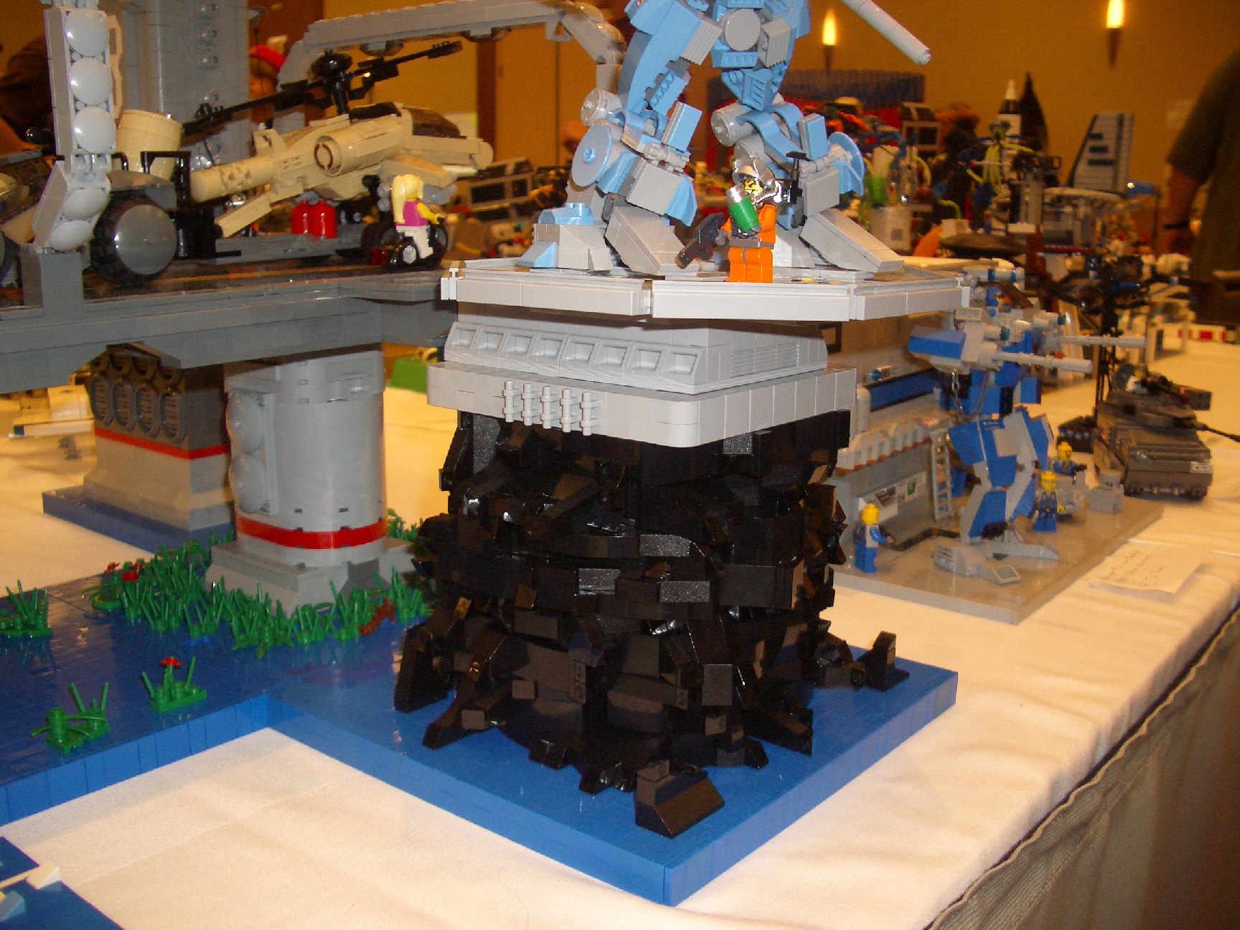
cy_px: 465
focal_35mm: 35
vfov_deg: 40.7
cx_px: 620
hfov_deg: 52.6
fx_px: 1254
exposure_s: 1/60
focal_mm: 5.8
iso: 100
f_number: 2.6
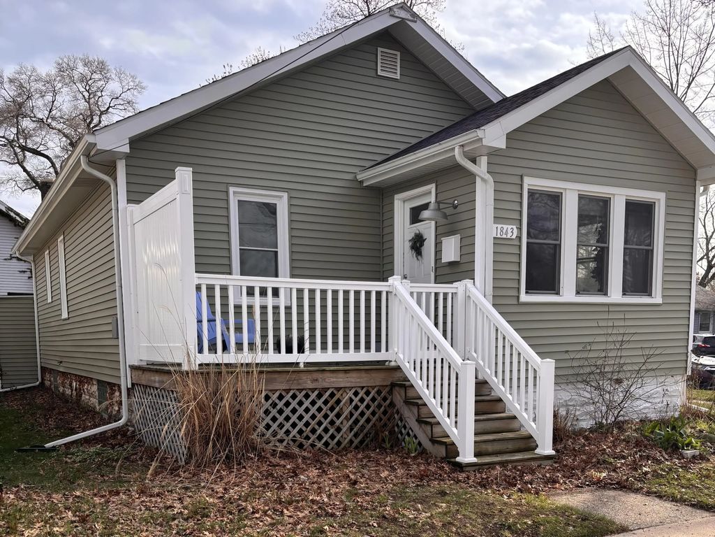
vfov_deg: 53.1
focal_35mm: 26
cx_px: 358
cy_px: 268
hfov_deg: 67.3
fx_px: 537
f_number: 1.6
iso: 50
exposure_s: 1/1295
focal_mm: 5.96
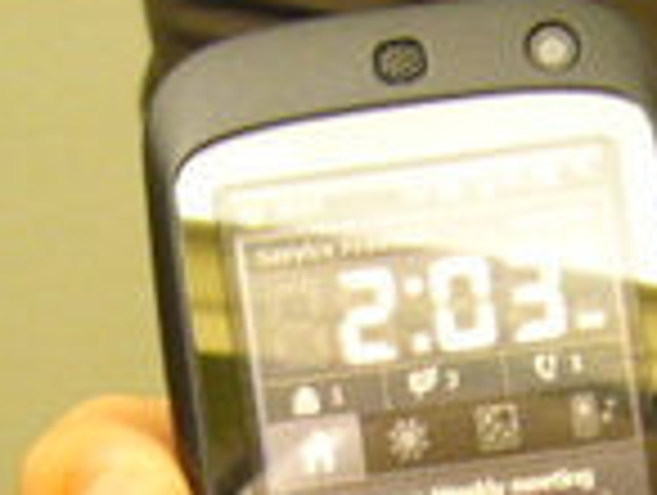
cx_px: 495
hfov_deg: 17.0
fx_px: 2186
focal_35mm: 115
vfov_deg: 12.3
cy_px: 742
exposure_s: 1/15
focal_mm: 5.8
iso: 160
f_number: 2.8
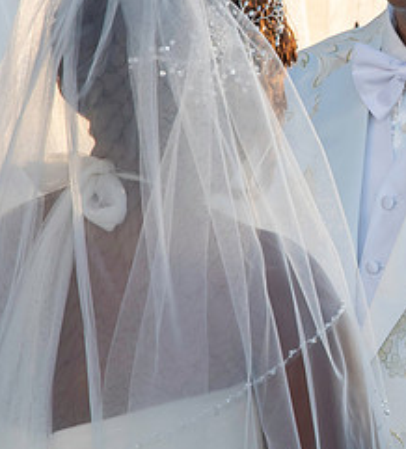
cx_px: 439
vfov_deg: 5.5
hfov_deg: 5.0
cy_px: 107
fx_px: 4630
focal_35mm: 331
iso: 400
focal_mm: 80
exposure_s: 1/250
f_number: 6.3
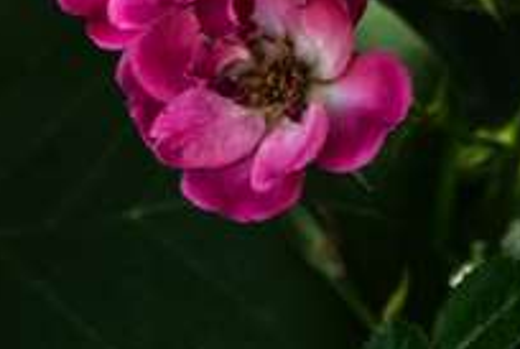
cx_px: 489
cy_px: -248
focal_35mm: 465
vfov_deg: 3.0
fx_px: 6731
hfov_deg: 4.4
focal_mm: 88
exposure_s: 1/160
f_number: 7.1
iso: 200
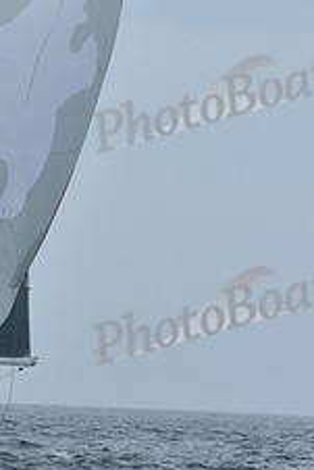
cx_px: -14
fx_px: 6701
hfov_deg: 2.7
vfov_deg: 4.0
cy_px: 21
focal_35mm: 513
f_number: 10
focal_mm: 200
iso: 250
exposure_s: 1/800
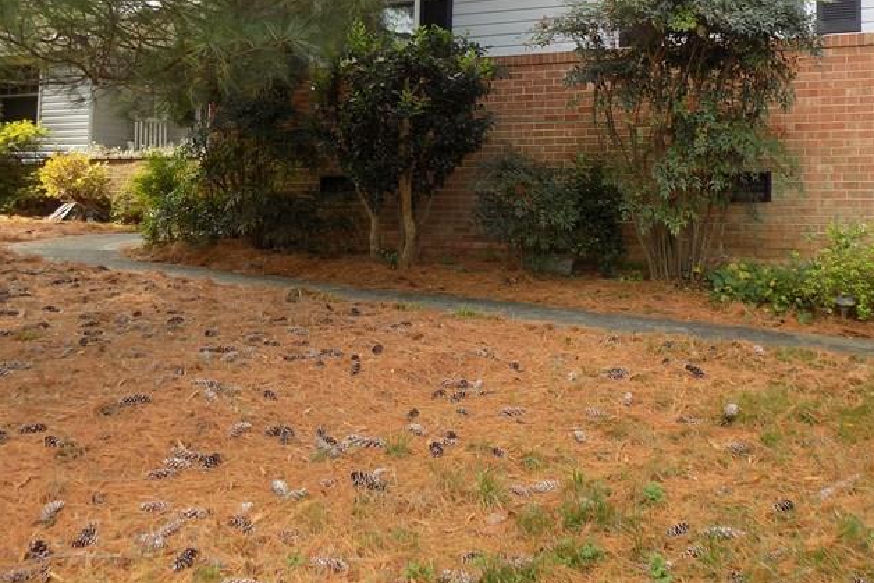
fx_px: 947
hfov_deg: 49.3
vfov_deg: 33.9
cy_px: 191
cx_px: 509
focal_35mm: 39
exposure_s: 1/80
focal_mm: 4
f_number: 3.1
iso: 80
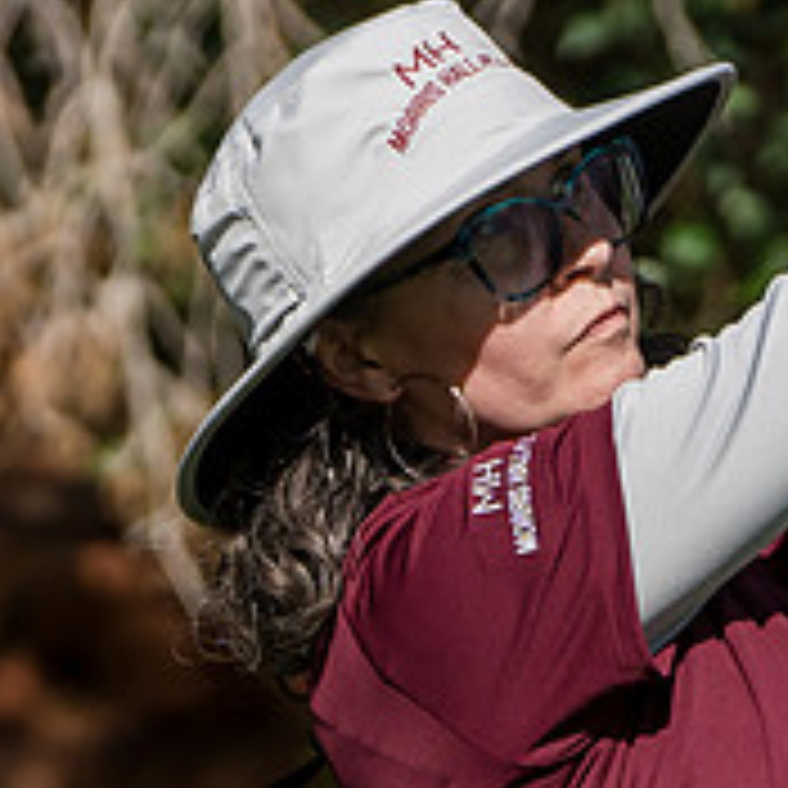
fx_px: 18569
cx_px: 455
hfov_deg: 2.4
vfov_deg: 2.4
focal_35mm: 721
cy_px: 1321
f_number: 2.8
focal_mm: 114
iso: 320
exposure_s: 1/8000
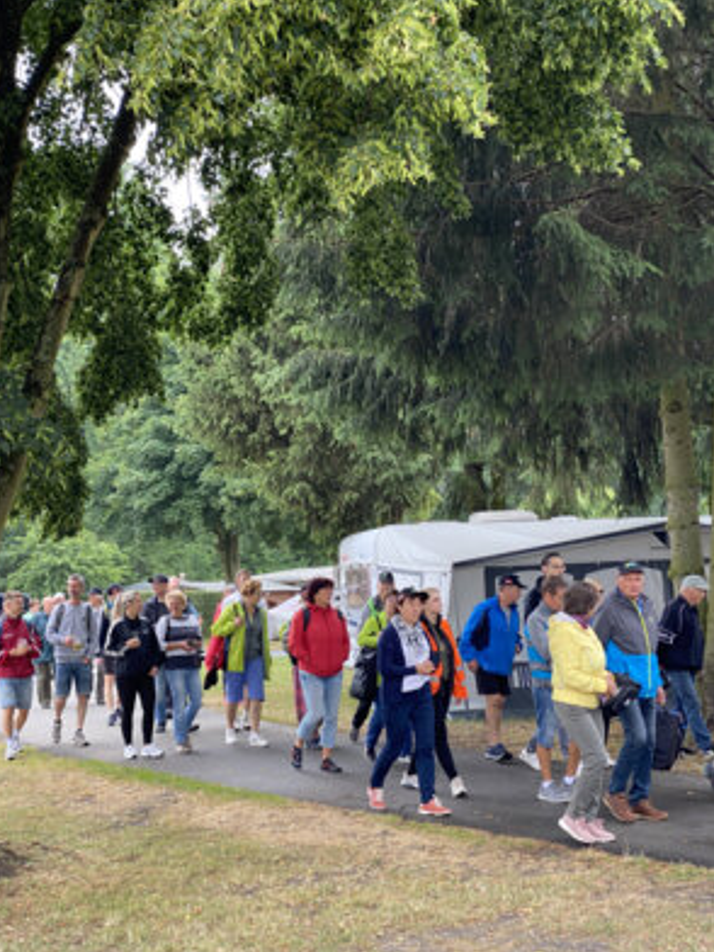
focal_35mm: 53
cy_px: 476
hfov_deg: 27.5
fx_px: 1458
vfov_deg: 36.2
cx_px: 352
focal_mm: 6
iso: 20
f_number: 2
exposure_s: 1/122
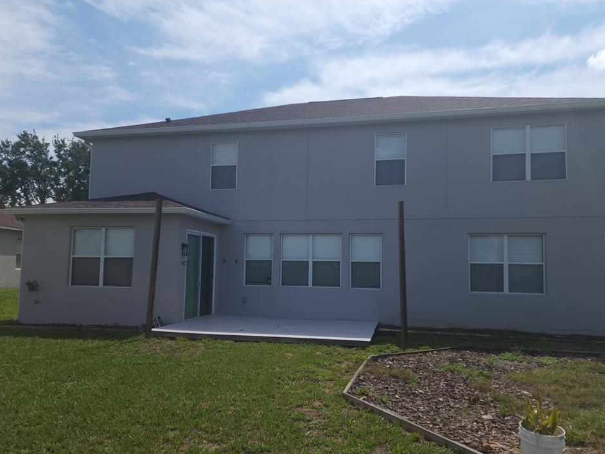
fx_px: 437
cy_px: 240
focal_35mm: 25
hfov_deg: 69.4
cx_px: 314
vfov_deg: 54.9
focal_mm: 6.4
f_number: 1.8
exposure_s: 1/1272
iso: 12
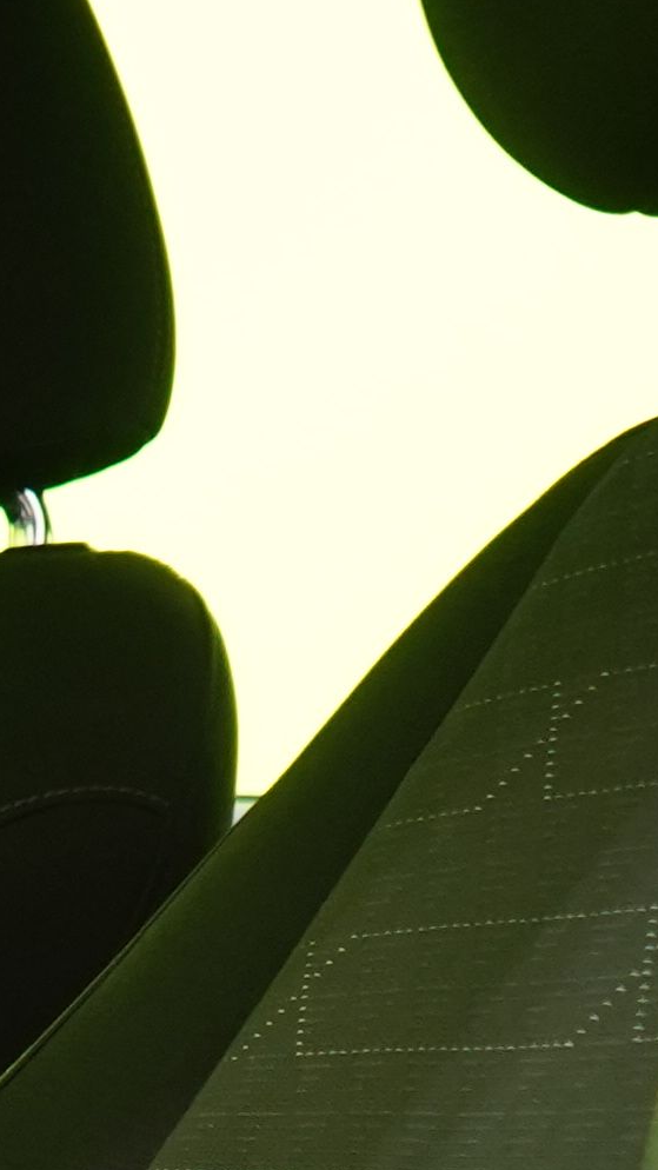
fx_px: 5491
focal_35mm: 177
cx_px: -1822
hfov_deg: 5.9
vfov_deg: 11.6
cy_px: 1834
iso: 1600
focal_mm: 28
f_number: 5
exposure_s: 1/20
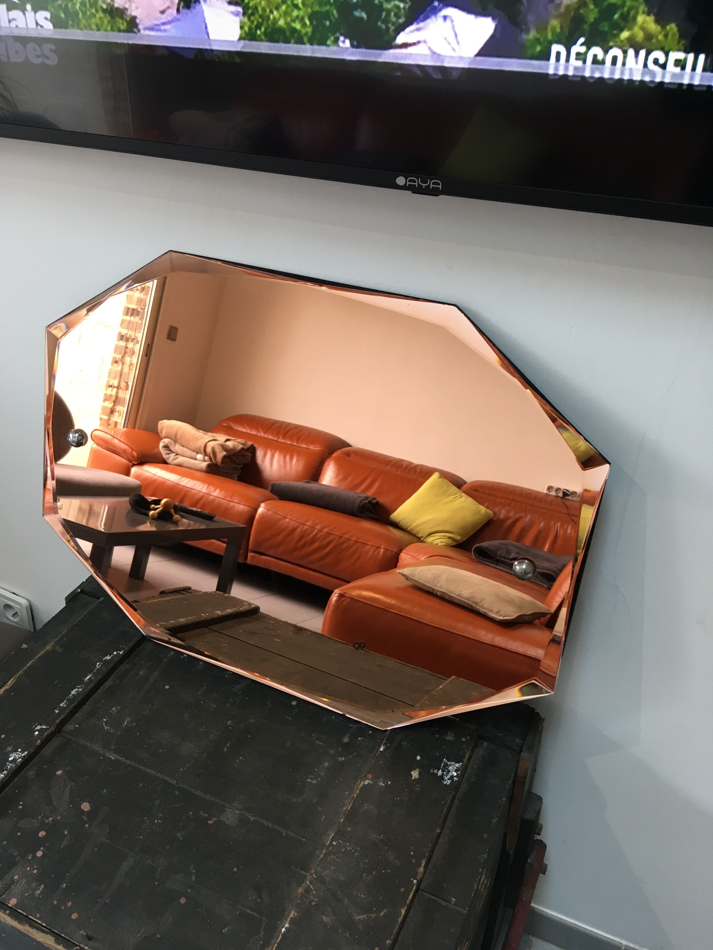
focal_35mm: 29
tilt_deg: -32.5
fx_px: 796
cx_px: 356
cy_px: 475
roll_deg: -1.2
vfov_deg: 61.7
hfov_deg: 48.2
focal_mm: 4.15
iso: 100
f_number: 2.2
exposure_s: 1/33
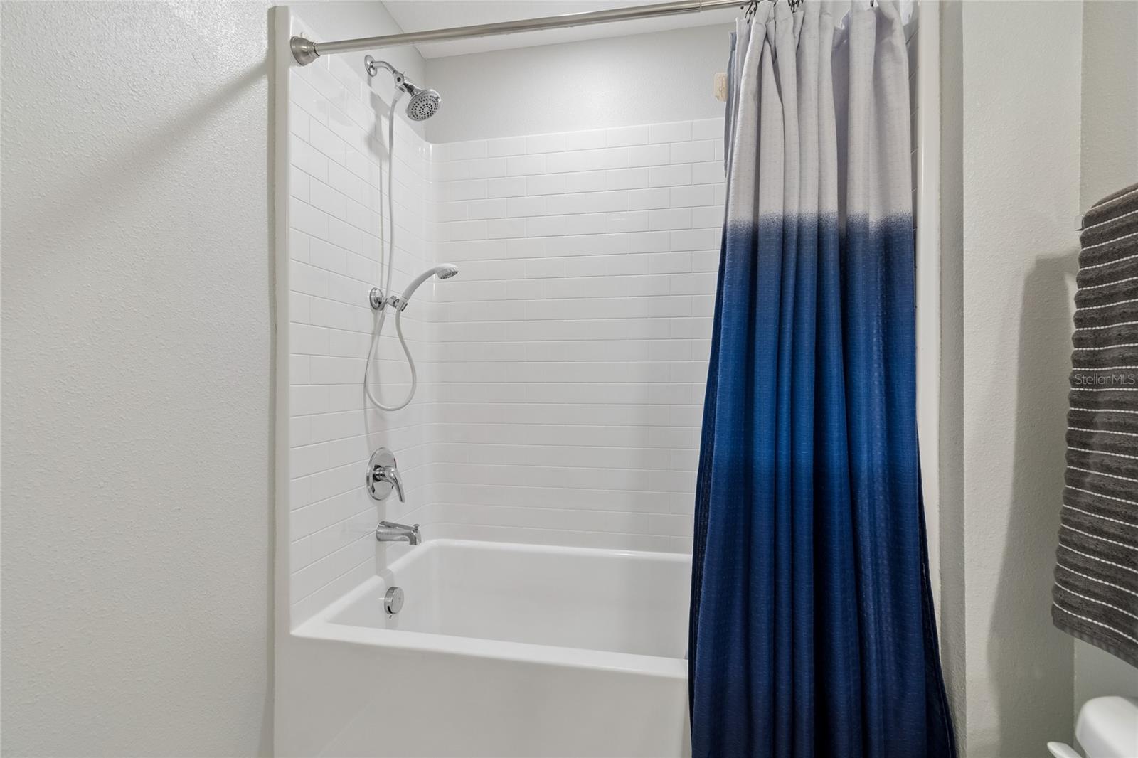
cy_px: 379
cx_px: 569
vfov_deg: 77.3
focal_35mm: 15
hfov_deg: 100.4
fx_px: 474
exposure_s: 1/3.33
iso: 100
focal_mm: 10
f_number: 7.1
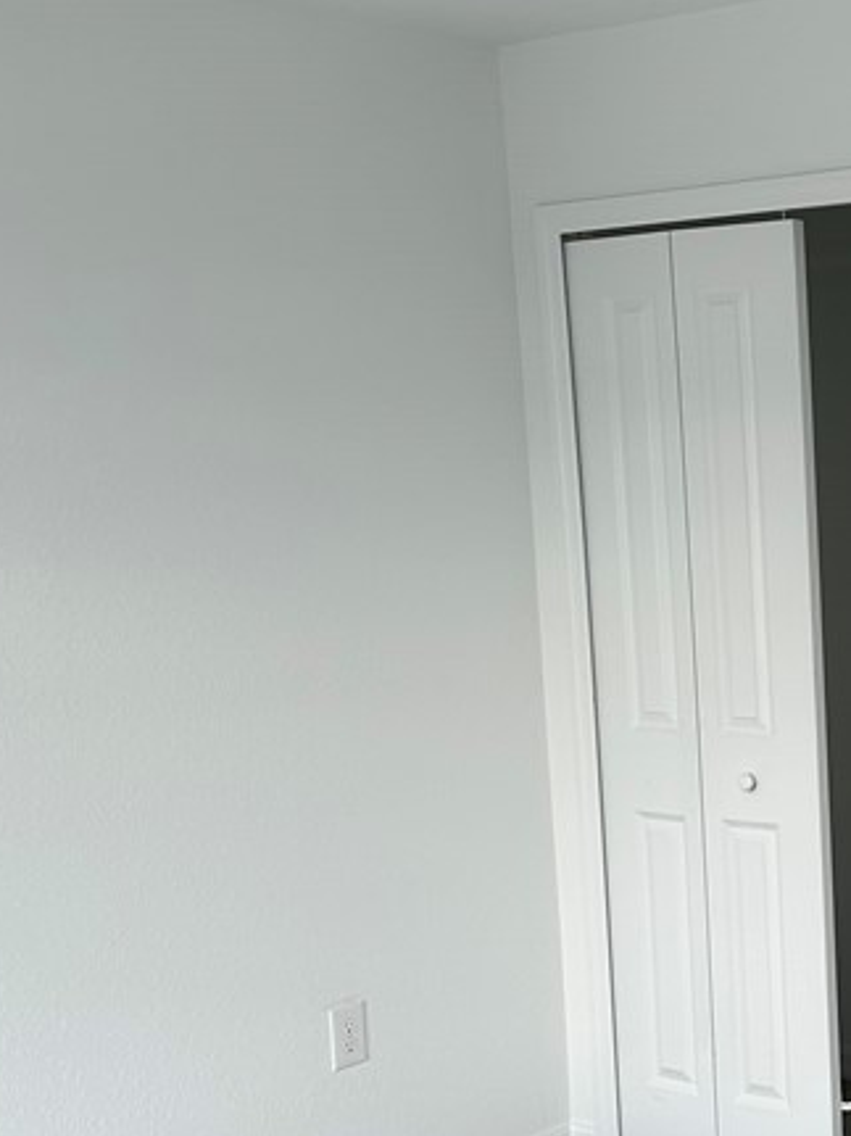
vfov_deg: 33.7
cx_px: 972
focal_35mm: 57
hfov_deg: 23.8
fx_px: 1869
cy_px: 696
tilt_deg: -8.8
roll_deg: +1.5
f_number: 1.78
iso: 80
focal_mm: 6.86
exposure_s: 1/312
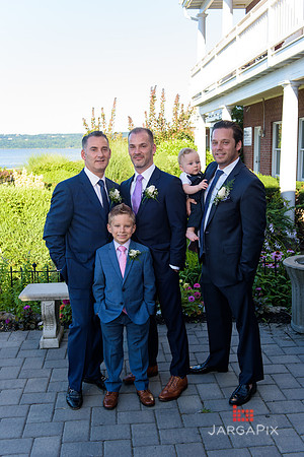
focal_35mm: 40
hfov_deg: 33.4
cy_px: 228
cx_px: 152
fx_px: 507
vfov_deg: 48.5
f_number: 4
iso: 200
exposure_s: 1/250
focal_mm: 40
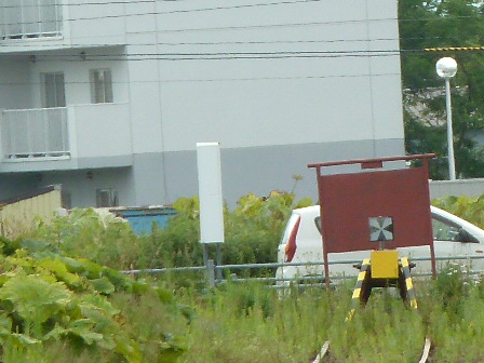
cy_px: 207
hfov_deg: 1.8
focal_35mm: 1112
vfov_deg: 1.3
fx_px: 15548
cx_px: 326
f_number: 4.9
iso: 160
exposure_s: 1/125
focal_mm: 49.2
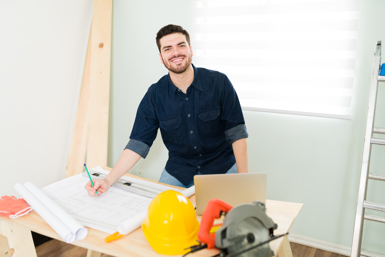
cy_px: 128
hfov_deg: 54.4
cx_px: 192
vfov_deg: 37.9
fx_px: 374
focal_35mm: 35
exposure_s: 1/160
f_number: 1.8
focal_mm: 35
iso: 200
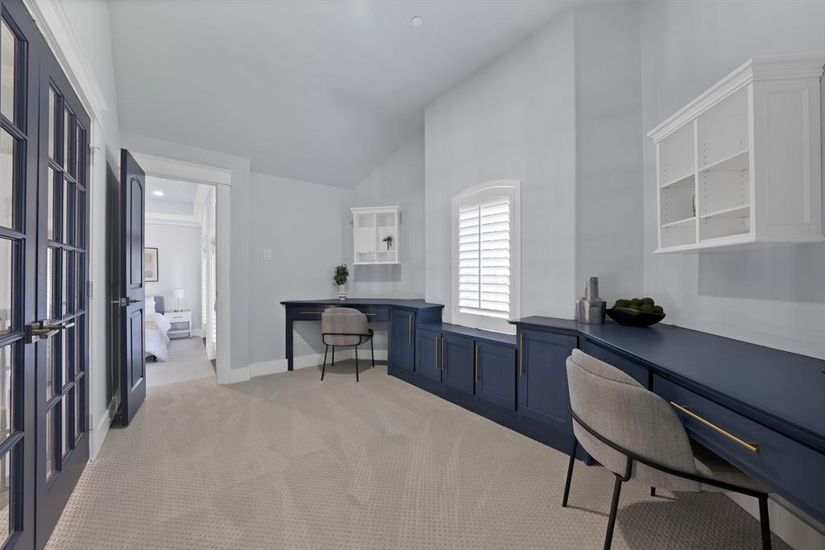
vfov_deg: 90.0
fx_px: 275
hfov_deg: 112.6
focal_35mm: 12
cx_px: 412
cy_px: 275
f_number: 9
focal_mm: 12
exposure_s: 1/1.67
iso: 640
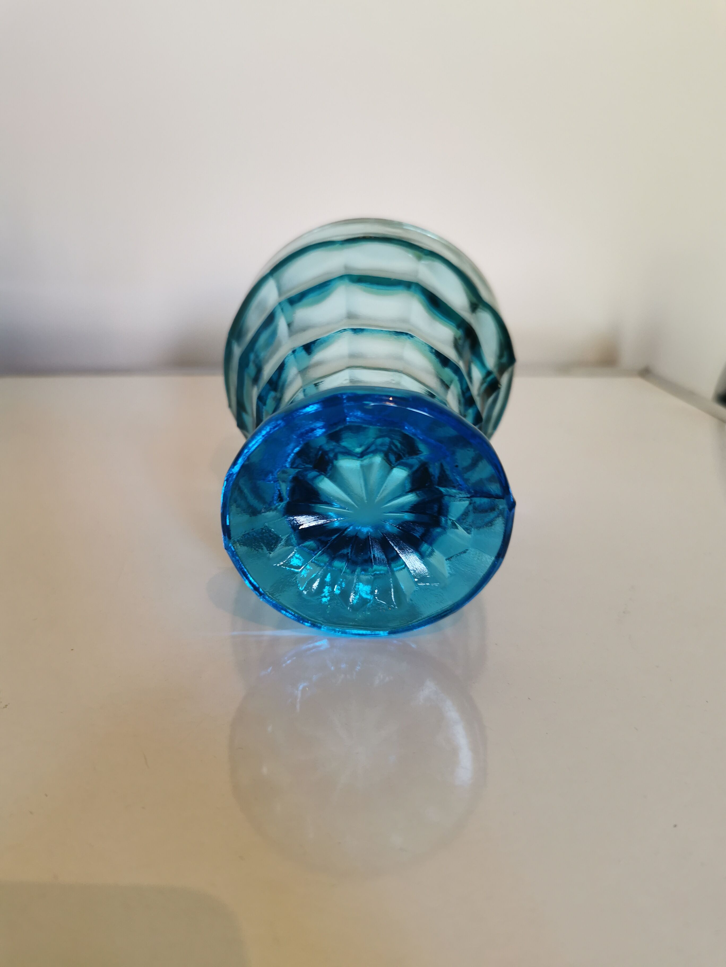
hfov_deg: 51.4
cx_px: 363
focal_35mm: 27
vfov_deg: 65.3
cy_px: 484
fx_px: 755
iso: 100
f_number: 1.6
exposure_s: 1/50
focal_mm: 5.56
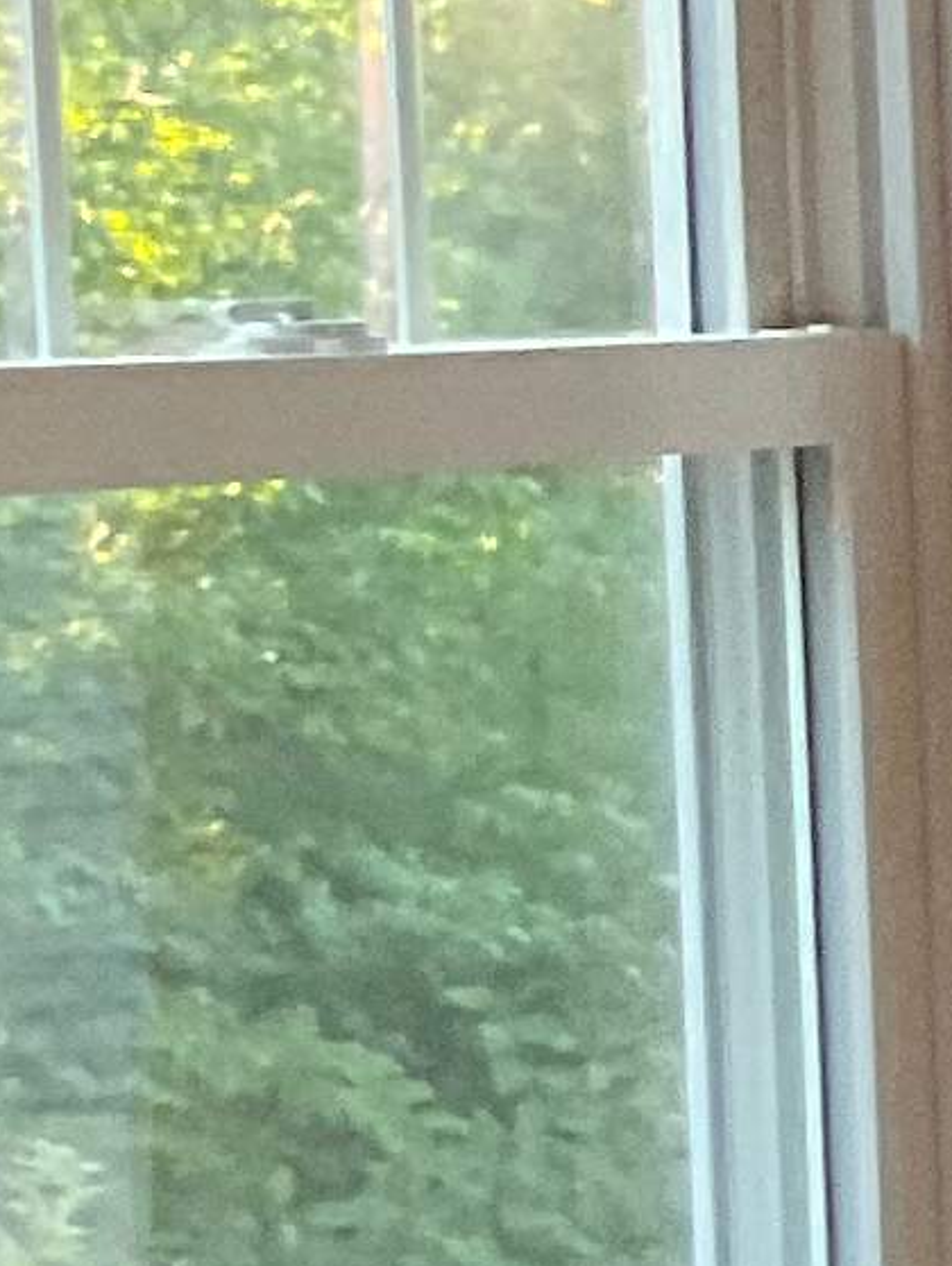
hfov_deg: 6.2
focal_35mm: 209
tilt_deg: -5.5
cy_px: 899
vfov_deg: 9.5
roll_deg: -0.8
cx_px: 3416
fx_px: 7655
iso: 125
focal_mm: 3
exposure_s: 1/60
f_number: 1.8
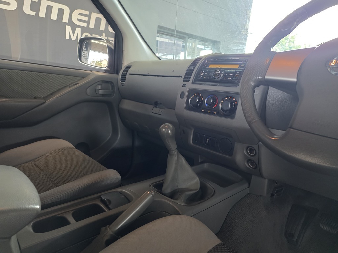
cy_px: 126
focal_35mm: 23
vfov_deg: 58.9
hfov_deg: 73.9
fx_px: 225
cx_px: 169
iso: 640
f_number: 1.7
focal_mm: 6.25
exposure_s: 1/100
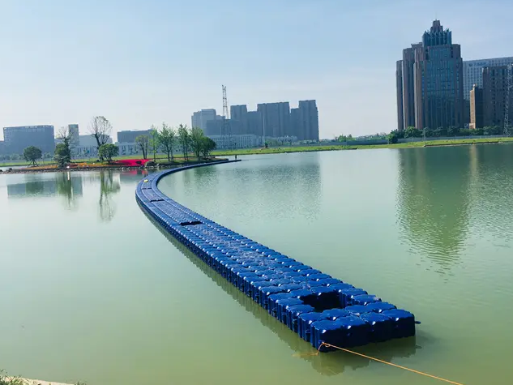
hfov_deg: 55.3
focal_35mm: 33
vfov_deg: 42.9
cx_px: 252
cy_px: 173
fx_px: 489
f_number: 2.2
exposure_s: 1/2481
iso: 25
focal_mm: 4.15
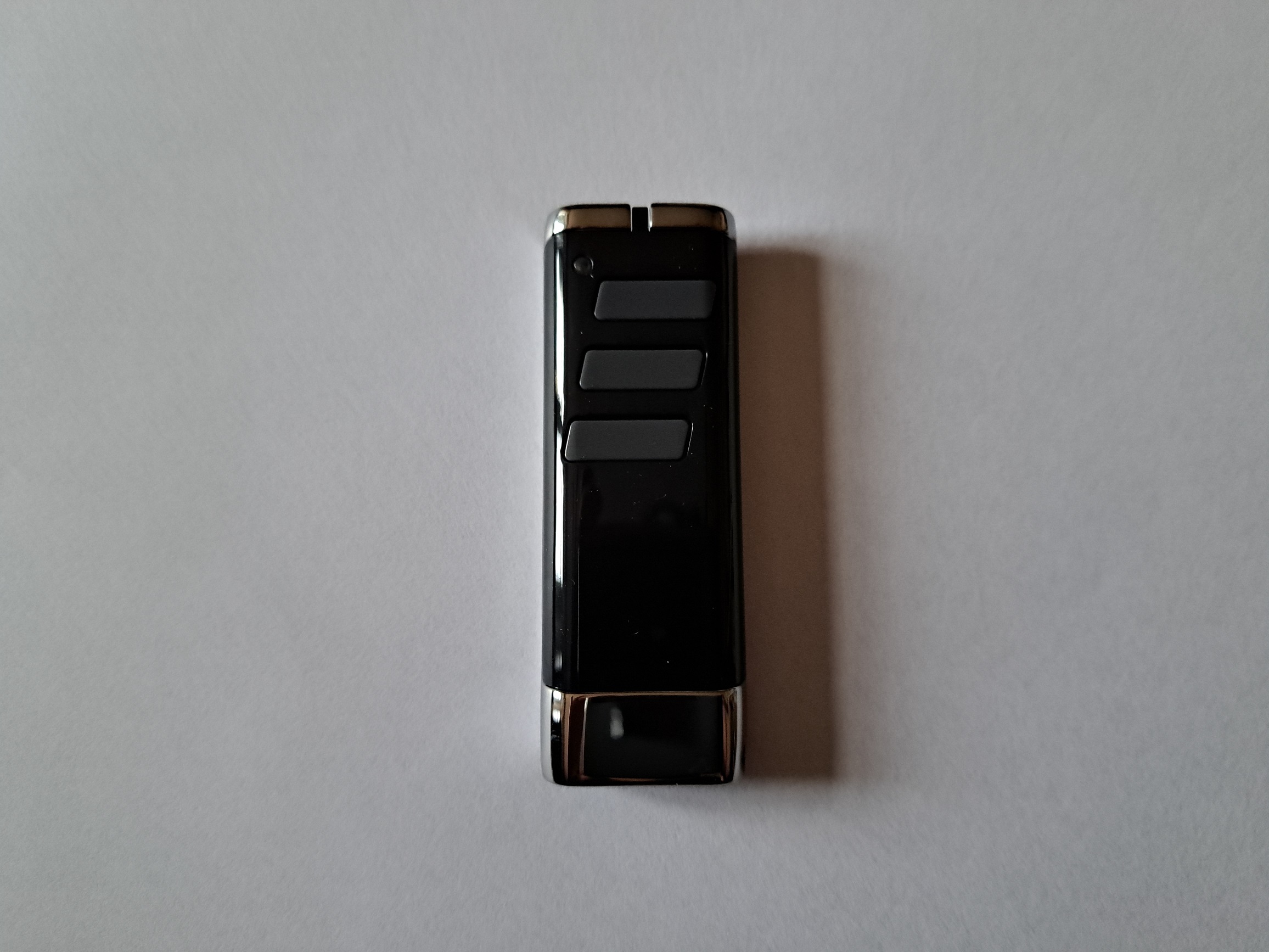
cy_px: 476
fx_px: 880
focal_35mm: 24
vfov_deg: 56.8
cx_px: 634
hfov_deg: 71.6
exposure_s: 1/25
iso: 500
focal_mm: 5.23
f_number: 1.8
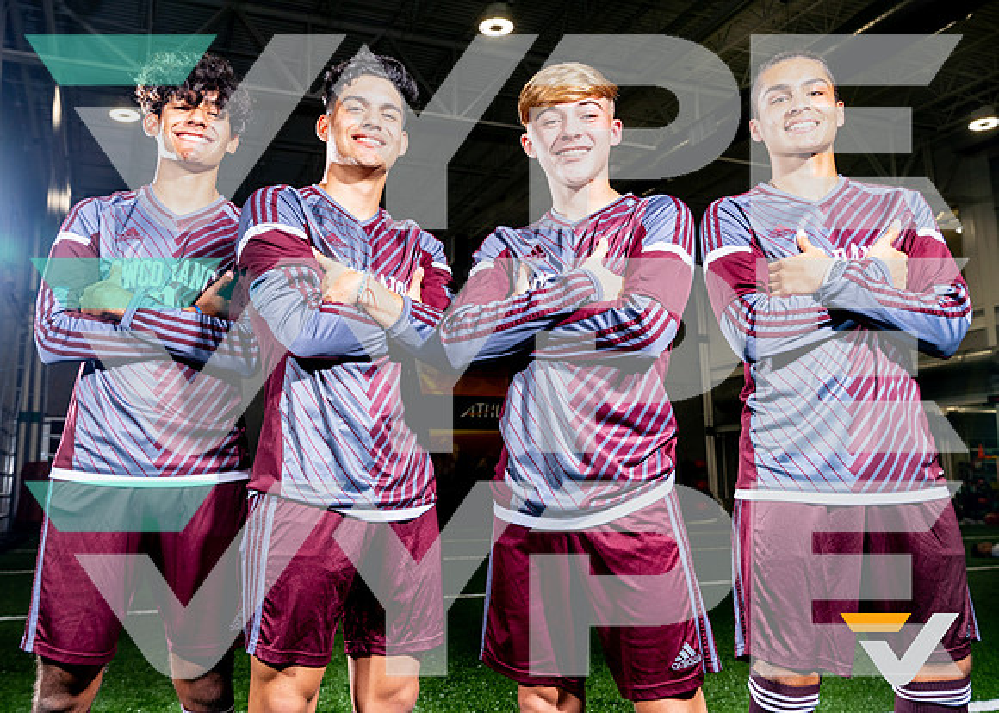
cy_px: 335
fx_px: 881
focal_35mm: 31
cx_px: 448
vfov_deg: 44.0
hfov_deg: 59.0
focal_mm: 24
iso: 100
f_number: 5.6
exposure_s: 1/125
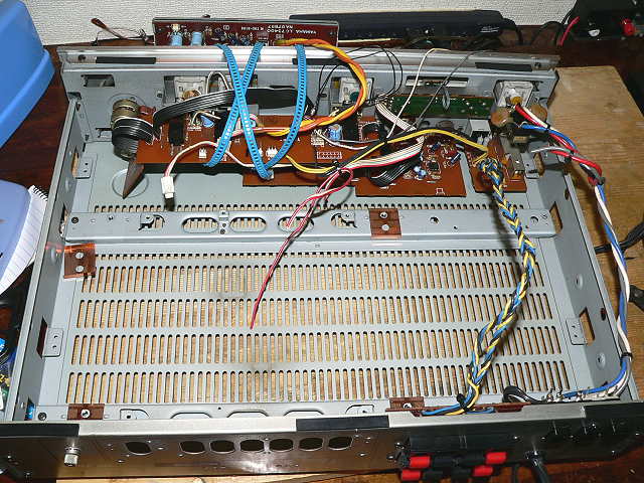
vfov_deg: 39.7
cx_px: 322
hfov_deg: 51.4
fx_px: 670
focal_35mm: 36
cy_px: 242
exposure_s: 1/60
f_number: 2.8
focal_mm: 6
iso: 100
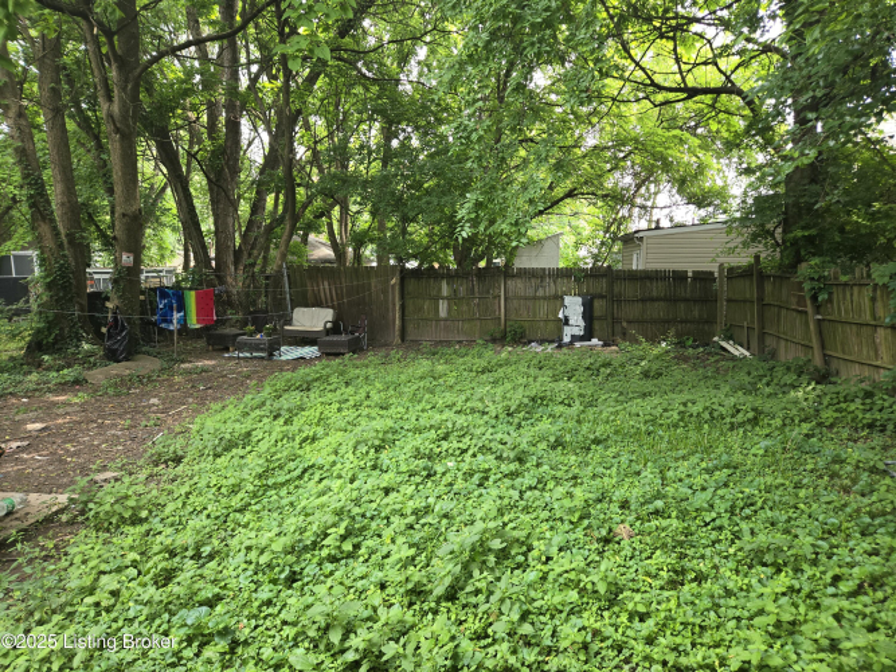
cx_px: 448
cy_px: 336
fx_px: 595
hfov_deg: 73.9
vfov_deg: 58.9
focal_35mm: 23
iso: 25
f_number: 1.8
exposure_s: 1/60
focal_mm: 5.4
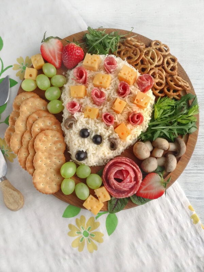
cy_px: 136
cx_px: 102
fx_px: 196
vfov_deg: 69.4
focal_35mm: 25
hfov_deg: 54.9
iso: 132
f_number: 1.9
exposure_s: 1/120
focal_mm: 5.4
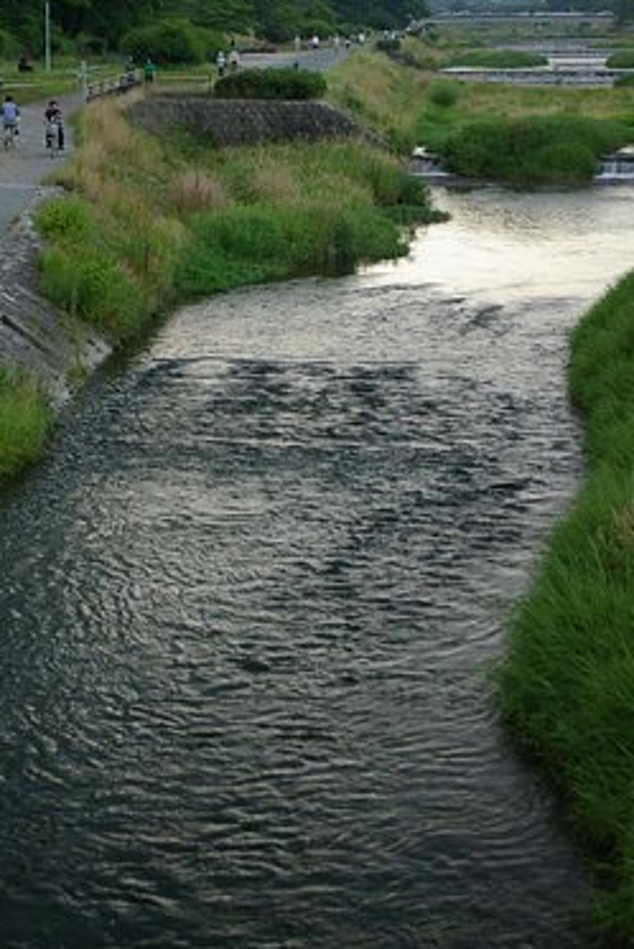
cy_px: 328
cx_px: 214
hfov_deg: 14.7
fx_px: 2446
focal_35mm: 93
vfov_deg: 21.9
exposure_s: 1/90
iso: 400
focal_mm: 45
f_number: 4.5
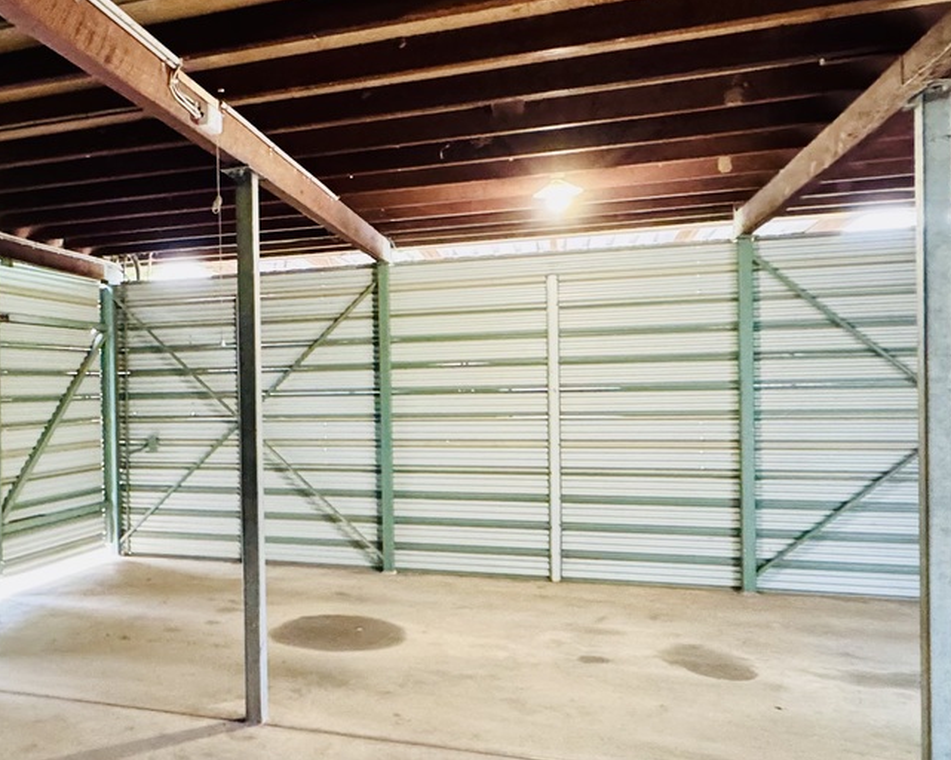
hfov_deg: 52.3
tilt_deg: -1.6
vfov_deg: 45.7
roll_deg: +1.4
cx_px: 196
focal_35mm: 32
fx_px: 900
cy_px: 399
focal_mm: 2.22
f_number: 2.2
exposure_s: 1/50
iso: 1000
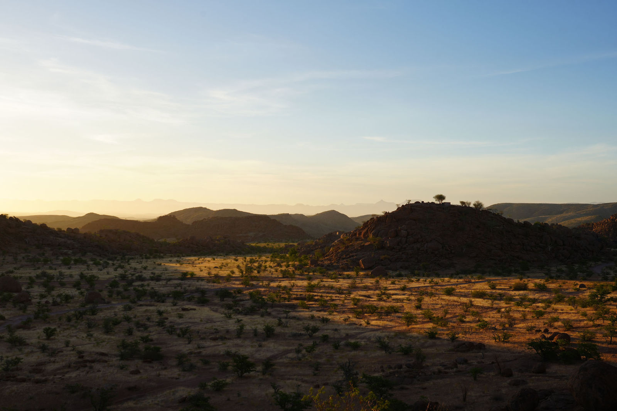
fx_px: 685
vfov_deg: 33.4
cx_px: 308
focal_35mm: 40
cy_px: 206
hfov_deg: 48.5
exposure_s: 1/125
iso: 100
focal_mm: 40
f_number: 8
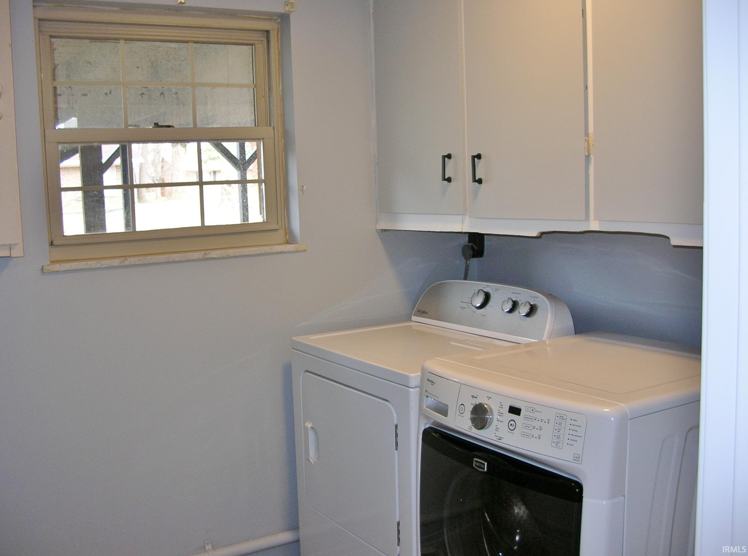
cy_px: 278
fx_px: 776
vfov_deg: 39.5
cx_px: 374
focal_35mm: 36
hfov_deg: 51.5
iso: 50
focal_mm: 6
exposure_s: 1/30
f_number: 2.7
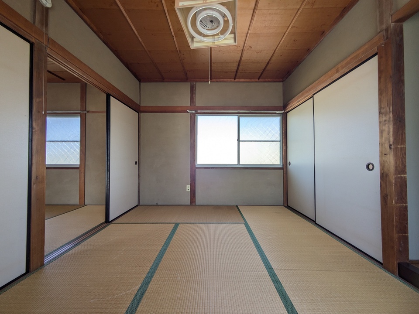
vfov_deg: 85.7
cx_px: 210
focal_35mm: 14
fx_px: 169
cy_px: 157
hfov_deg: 102.1
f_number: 2.2
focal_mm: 1.83
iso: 49
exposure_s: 1/235
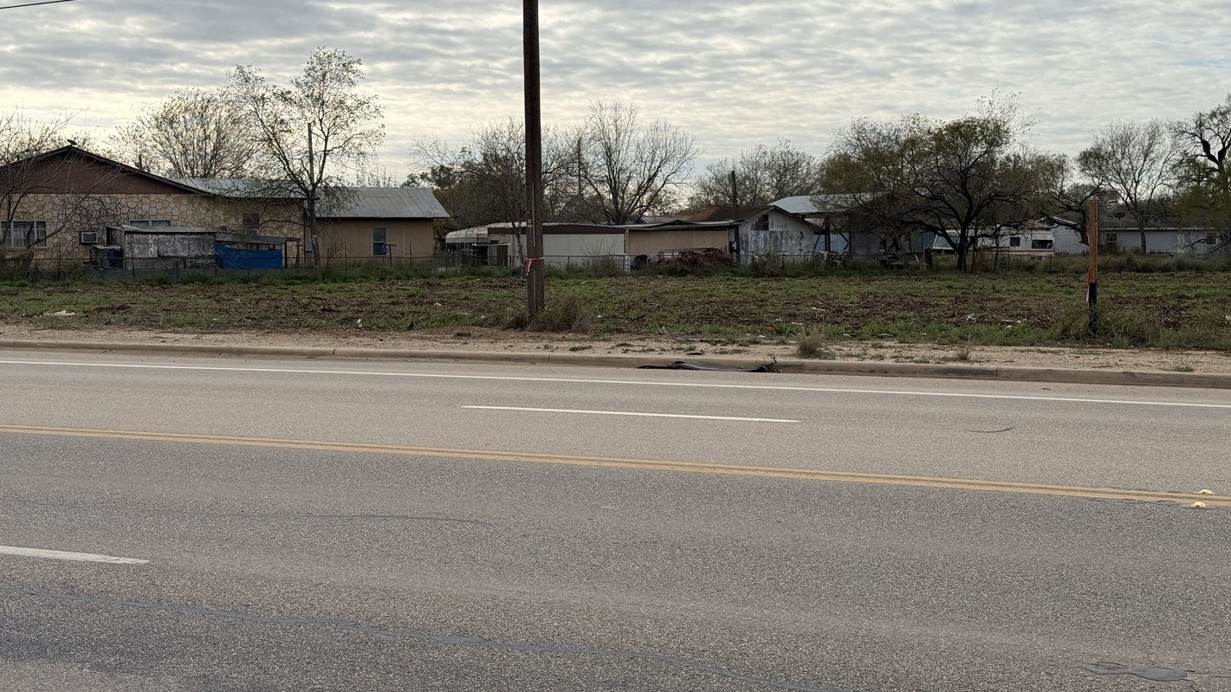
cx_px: 618
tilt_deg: -2.4
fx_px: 1730
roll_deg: +0.9
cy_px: 313
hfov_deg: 39.2
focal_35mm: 53
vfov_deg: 22.6
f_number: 1.78
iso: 64
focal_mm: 6.76
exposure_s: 1/3891
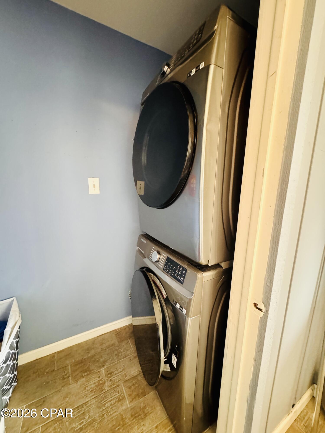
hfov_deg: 85.7
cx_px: 162
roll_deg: -2.1
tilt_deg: -10.4
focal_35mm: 14
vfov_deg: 102.1
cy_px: 216
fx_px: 175
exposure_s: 1/40
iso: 1600
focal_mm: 2.22
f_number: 2.2
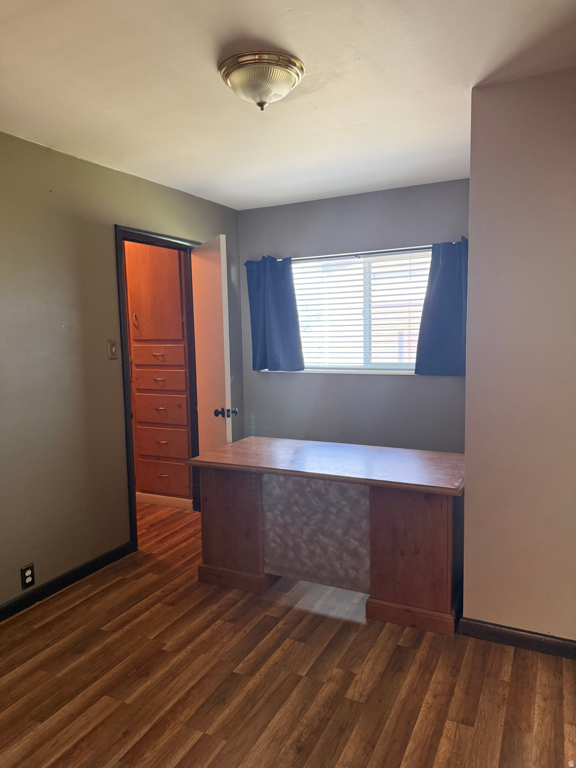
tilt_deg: -6.1
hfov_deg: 56.8
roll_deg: +0.2
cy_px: 384
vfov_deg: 71.6
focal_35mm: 24
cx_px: 288
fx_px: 532
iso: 200
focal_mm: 6.76
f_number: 1.78
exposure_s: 1/60
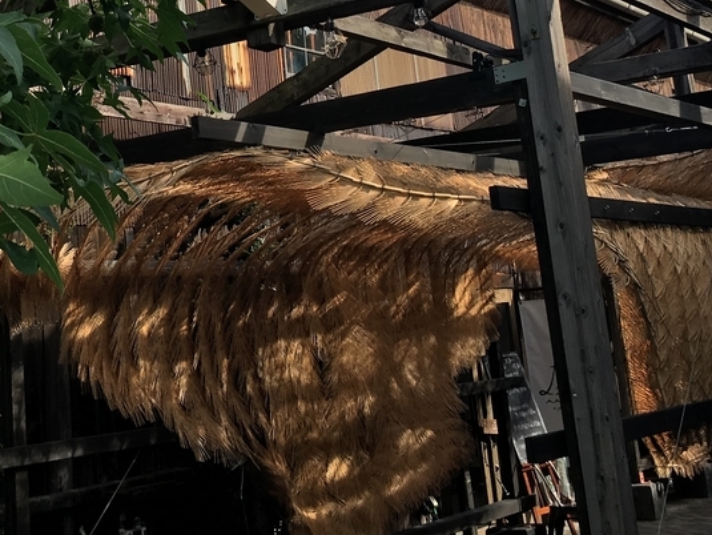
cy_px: -12
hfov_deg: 29.4
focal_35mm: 65
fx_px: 1338
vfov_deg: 21.7
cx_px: 197
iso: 25
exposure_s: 1/777
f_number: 2.2
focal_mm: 4.15
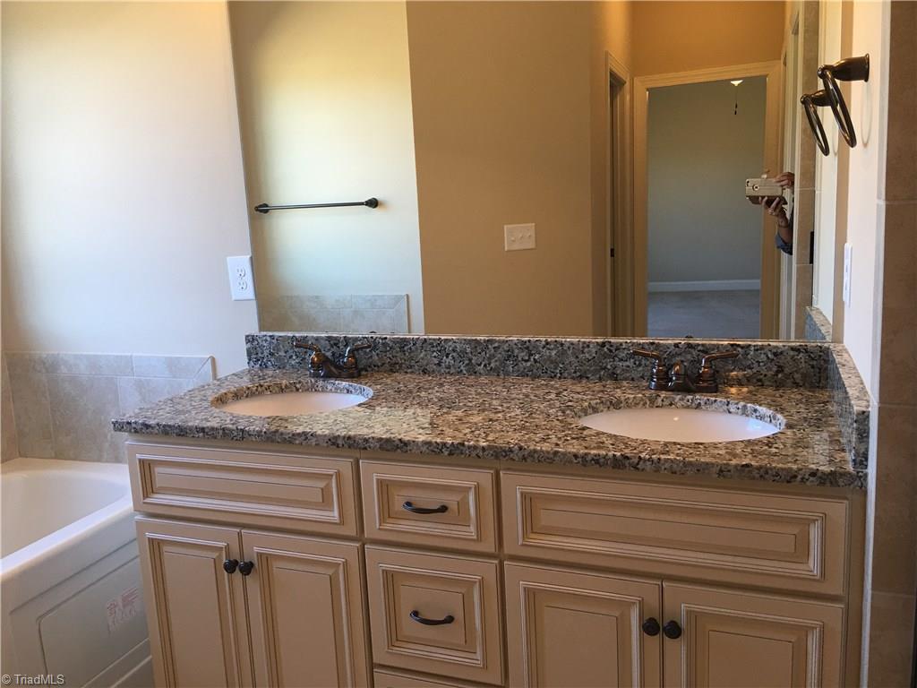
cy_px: 344
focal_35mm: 29
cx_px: 458
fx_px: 768
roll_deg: +2.5
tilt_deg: -9.6
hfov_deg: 61.7
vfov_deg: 48.2
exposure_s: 1/30
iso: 32
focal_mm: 4.15
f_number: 2.2
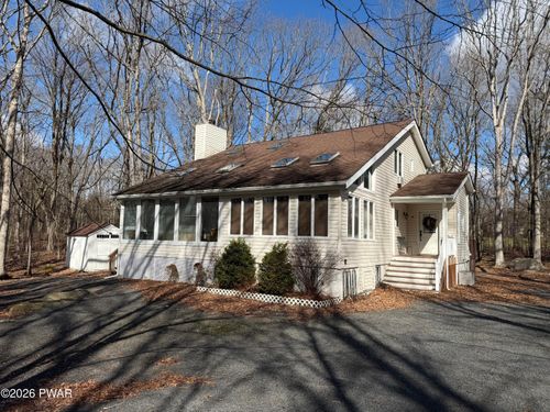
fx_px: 381
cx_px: 275
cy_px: 206
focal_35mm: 24
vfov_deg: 56.8
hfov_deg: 71.6
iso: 80
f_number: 1.78
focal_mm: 6.76
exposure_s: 1/4405
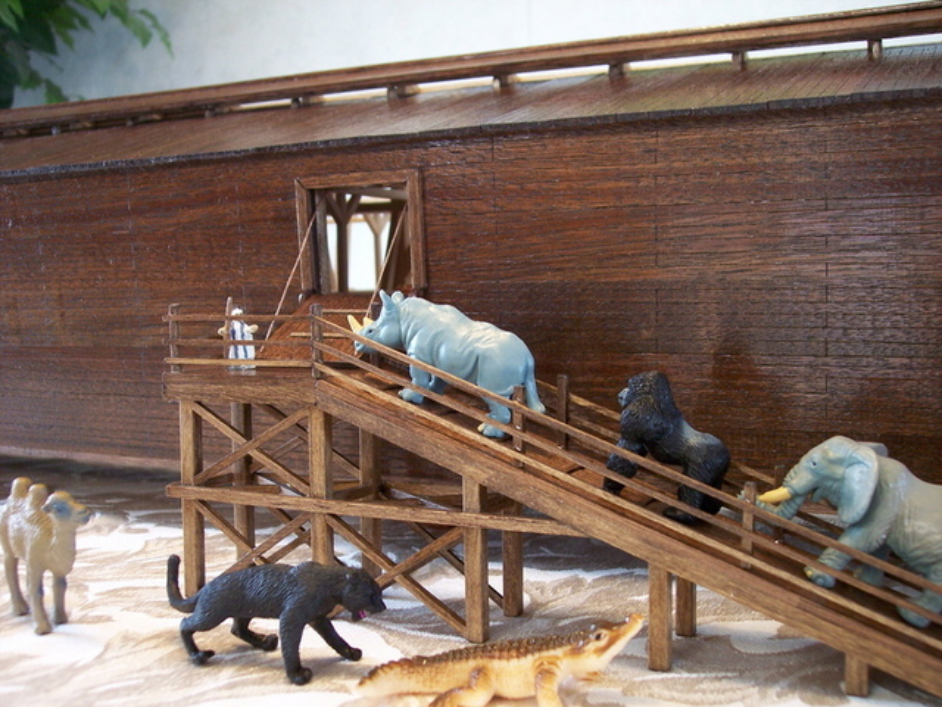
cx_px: 471
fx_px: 1061
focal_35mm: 39
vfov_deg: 36.8
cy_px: 354
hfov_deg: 47.9
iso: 200
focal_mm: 8
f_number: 3.4
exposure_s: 1/8
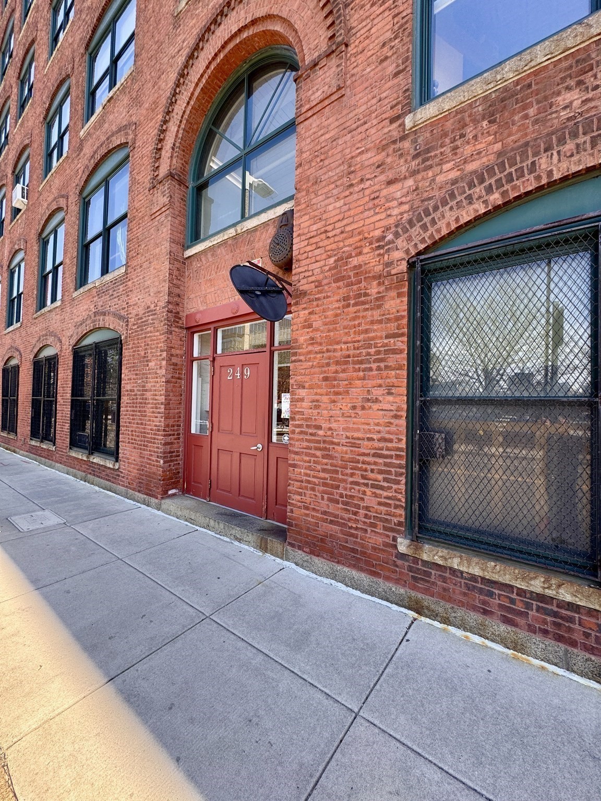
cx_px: 300
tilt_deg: +1.1
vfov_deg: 102.1
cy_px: 400
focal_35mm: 14
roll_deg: -2.0
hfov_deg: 85.7
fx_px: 324
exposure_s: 1/217
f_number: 2.2
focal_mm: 2.22
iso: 40
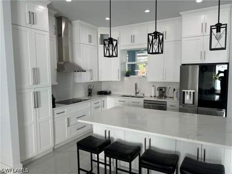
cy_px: 87
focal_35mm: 26
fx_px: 174
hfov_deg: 67.3
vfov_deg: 53.1
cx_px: 116
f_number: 1.5
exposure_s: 1/120
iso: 32
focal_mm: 5.7
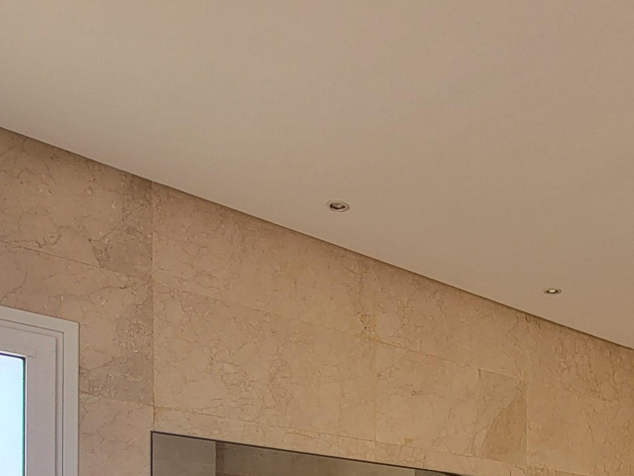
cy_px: 586
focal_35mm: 39
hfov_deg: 43.4
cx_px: 581
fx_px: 714
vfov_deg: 30.6
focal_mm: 2.2
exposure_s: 1/100
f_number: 2.2
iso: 80
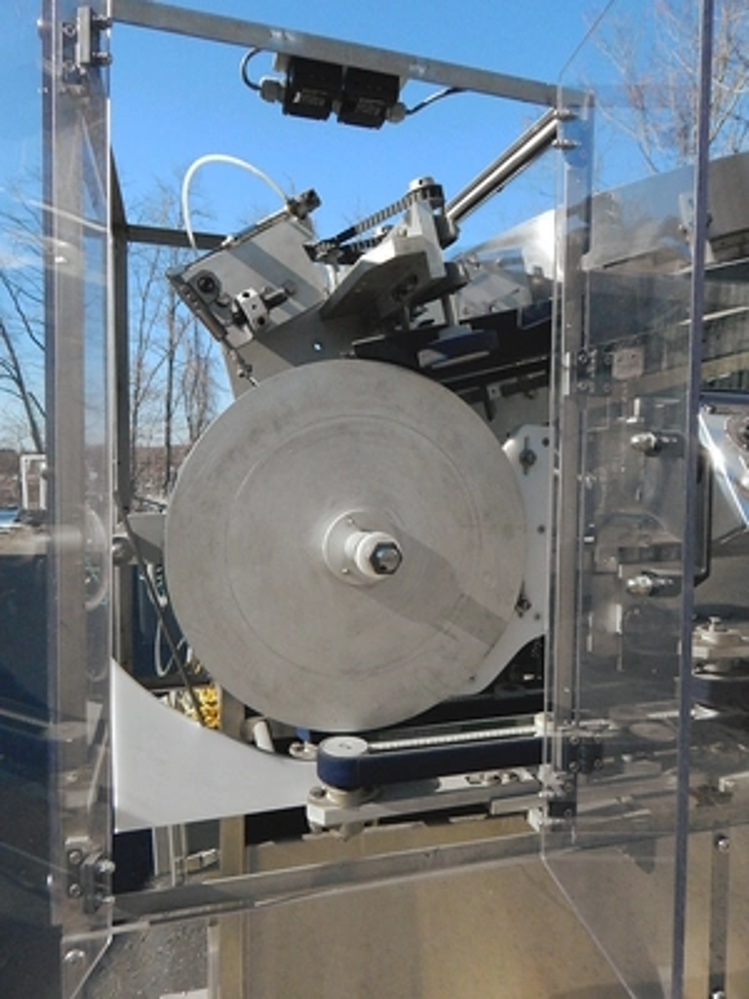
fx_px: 664
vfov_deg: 73.9
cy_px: 500
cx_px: 374
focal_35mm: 23
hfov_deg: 58.9
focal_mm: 4
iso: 800
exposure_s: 1/1500
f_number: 6
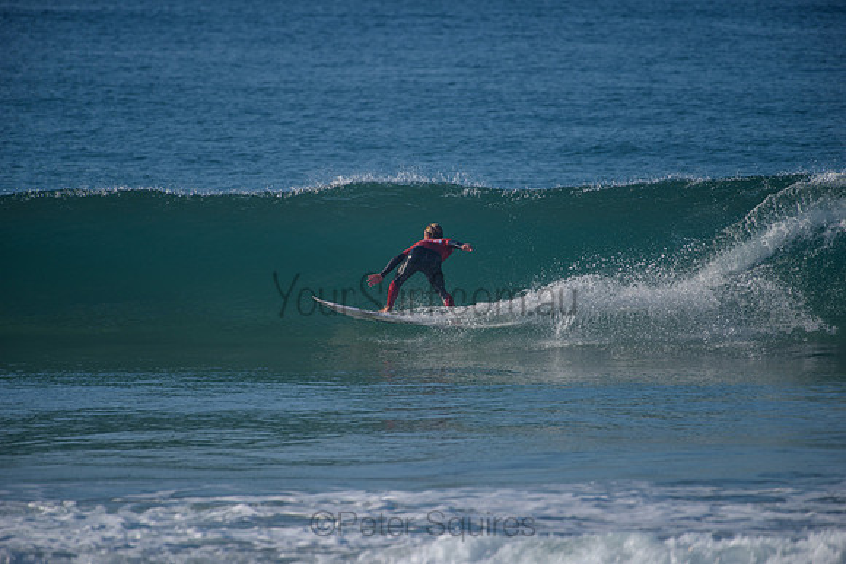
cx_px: 423
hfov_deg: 4.1
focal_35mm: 500
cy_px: 282
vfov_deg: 2.8
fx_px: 11752
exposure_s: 1/2000
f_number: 5.6
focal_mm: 500
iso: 140
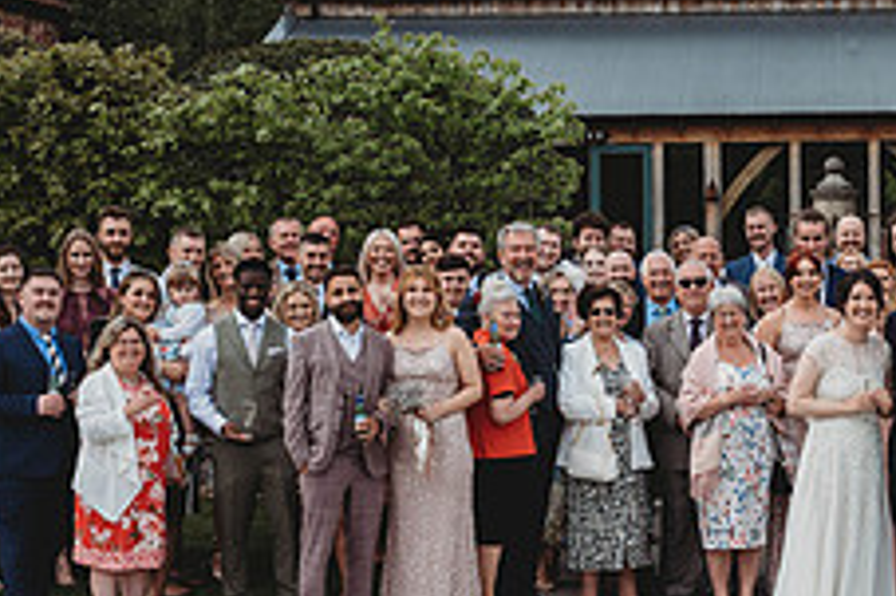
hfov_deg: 19.6
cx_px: 821
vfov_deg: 13.4
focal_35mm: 102
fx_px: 2537
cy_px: 351
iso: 100
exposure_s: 1/640
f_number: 4.5
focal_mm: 40
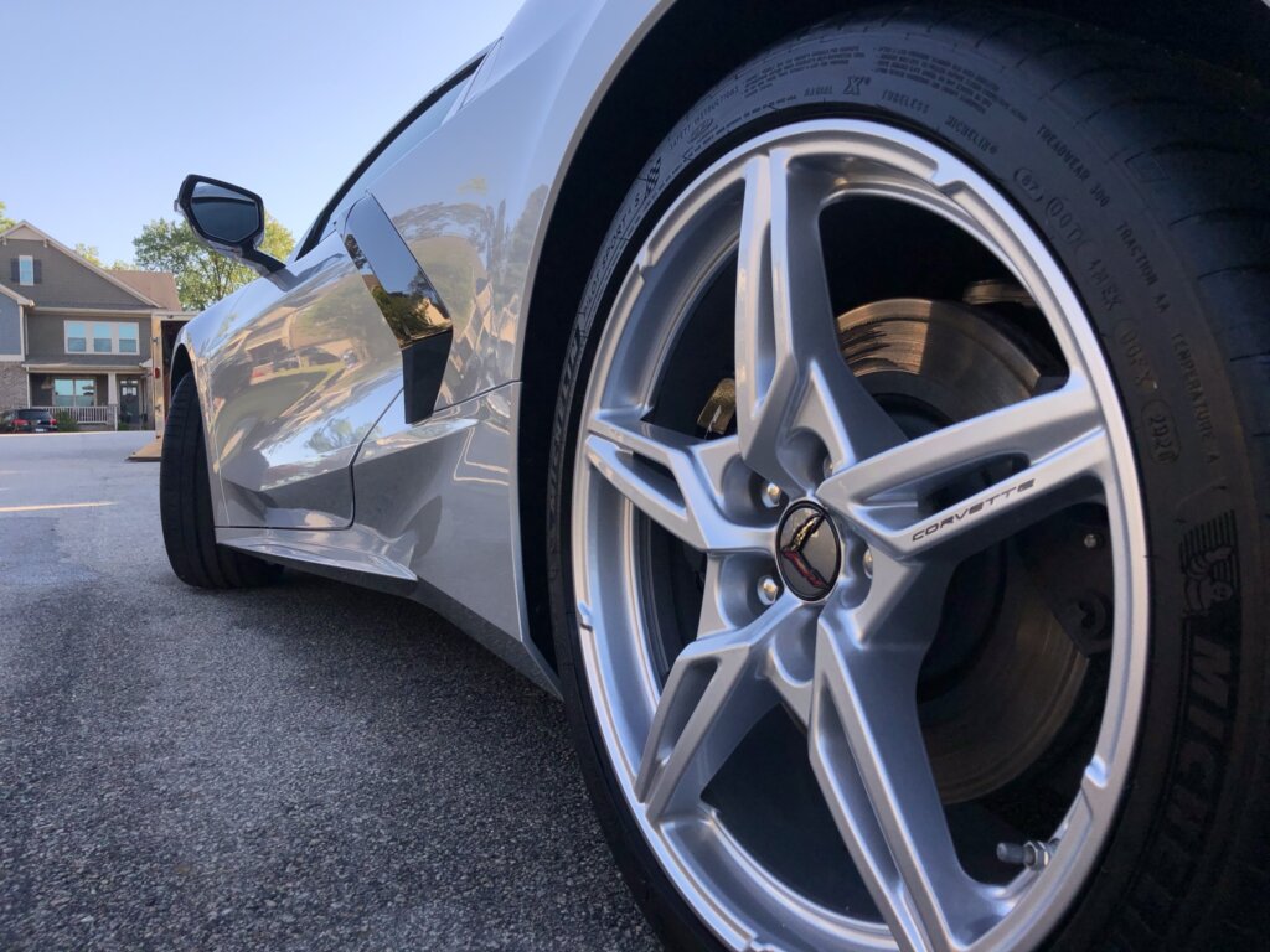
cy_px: 476
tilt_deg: +0.2
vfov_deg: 49.7
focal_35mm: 28
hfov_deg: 63.4
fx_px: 1027
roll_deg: +1.8
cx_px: 635
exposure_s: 1/960
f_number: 1.8
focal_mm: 4
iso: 20
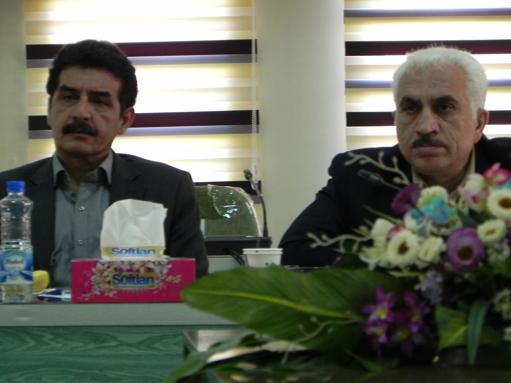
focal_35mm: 212
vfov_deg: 7.0
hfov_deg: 9.3
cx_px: 256
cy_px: 192
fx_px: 3130
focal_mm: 37.7
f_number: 4.5
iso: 400
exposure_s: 1/28.5
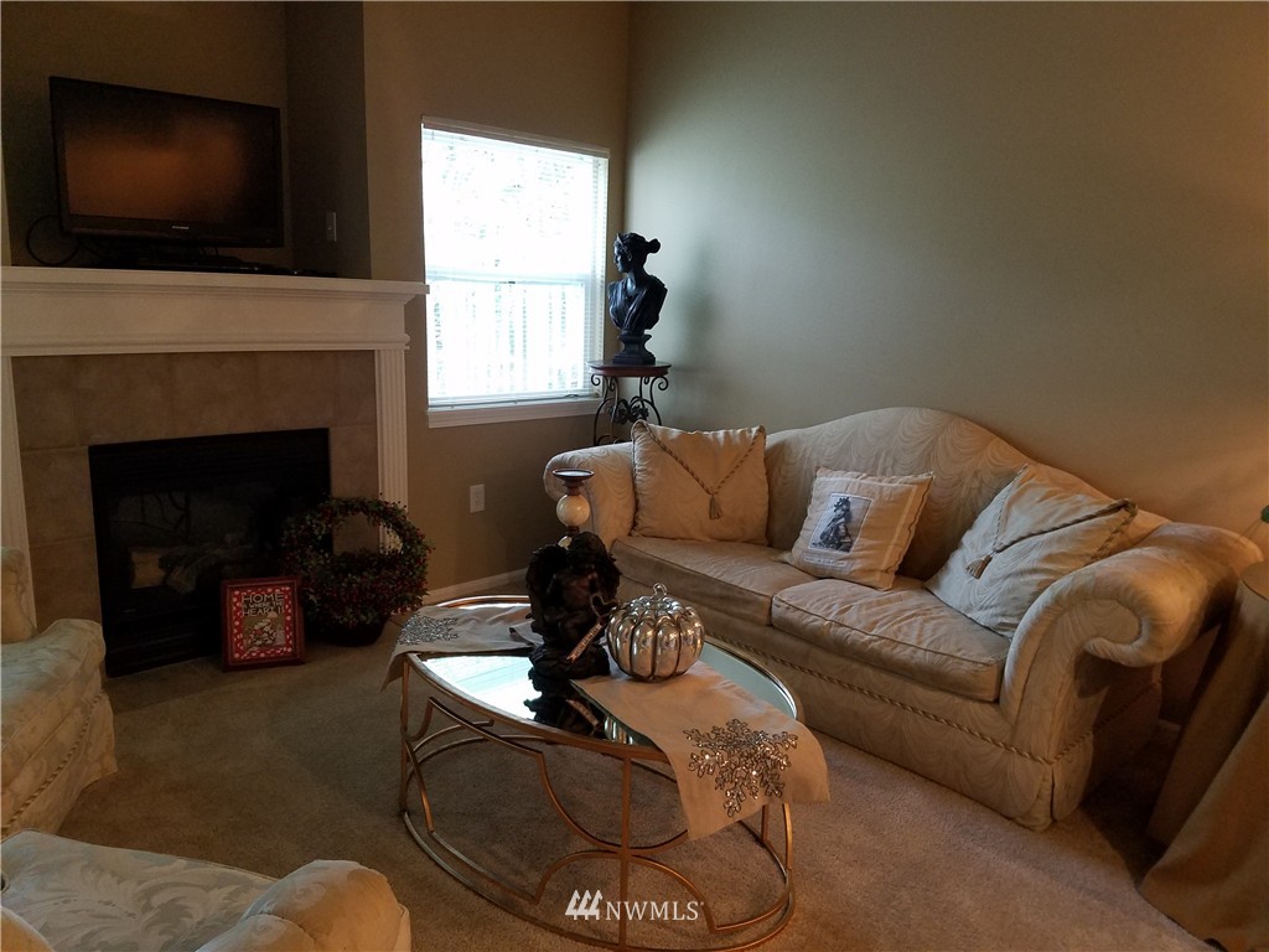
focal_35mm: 26
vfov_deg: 53.1
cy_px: 476
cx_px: 634
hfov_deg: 67.3
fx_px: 953
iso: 200
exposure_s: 1/24
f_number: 1.7
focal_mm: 4.2
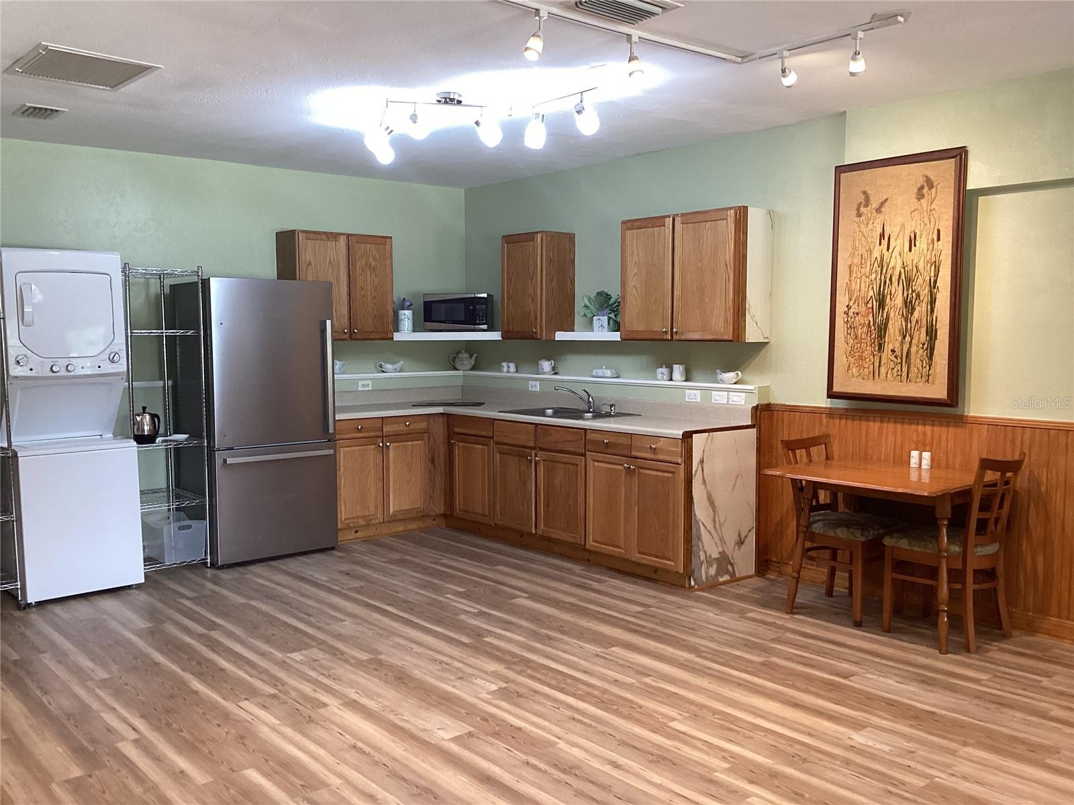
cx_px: 537
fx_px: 962
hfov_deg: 58.4
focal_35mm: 31
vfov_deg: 45.4
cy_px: 402
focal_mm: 3.3
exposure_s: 1/60
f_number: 2.4
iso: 160
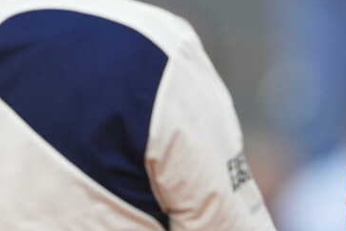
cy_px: 154
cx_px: 504
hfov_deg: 1.2
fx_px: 16986
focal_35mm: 1766
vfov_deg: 0.8
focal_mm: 400
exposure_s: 1/2500
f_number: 2.8
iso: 1250
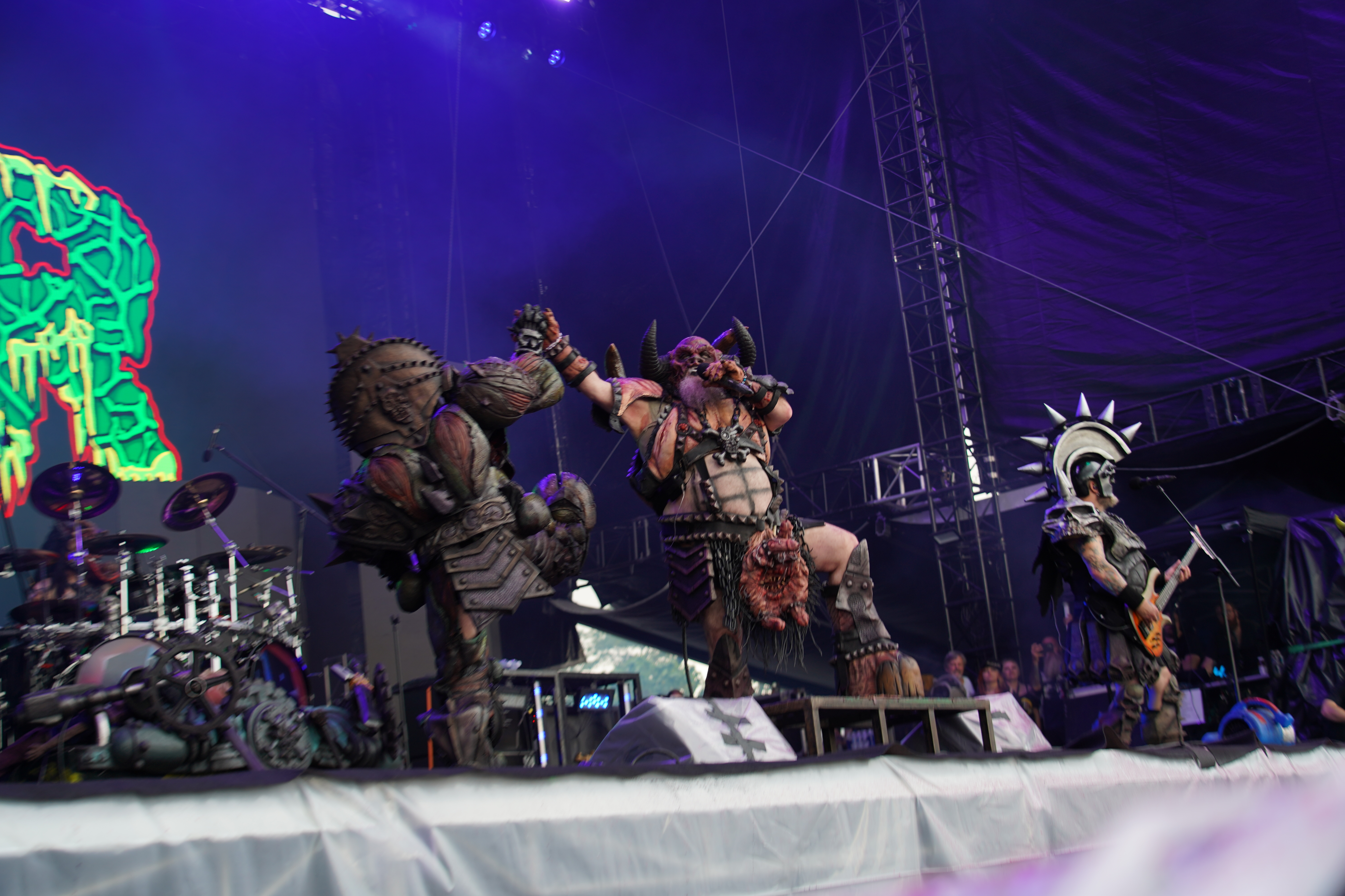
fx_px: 1793
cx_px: 672
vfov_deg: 28.1
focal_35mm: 48
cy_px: 448
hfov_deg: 41.1
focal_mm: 48
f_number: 4
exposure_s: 1/125
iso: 200
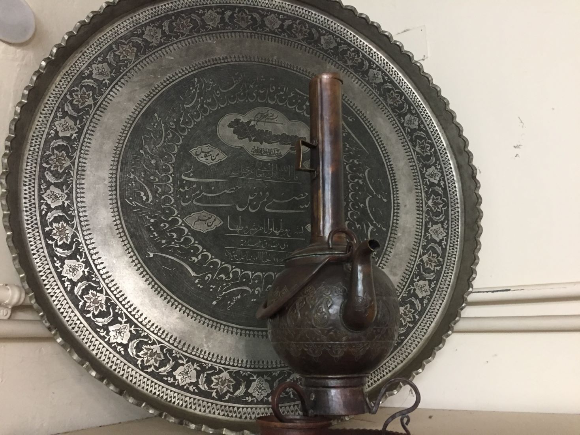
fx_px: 486
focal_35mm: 29
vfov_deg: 48.2
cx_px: 290
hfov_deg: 61.7
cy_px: 218
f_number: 2.2
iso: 250
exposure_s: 1/33
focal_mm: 4.15
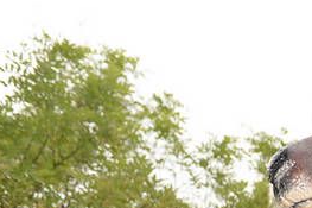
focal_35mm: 155
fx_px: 1342
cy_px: 415
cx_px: 630
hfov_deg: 11.8
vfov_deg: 8.4
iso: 200
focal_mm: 34
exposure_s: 1/250
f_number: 4
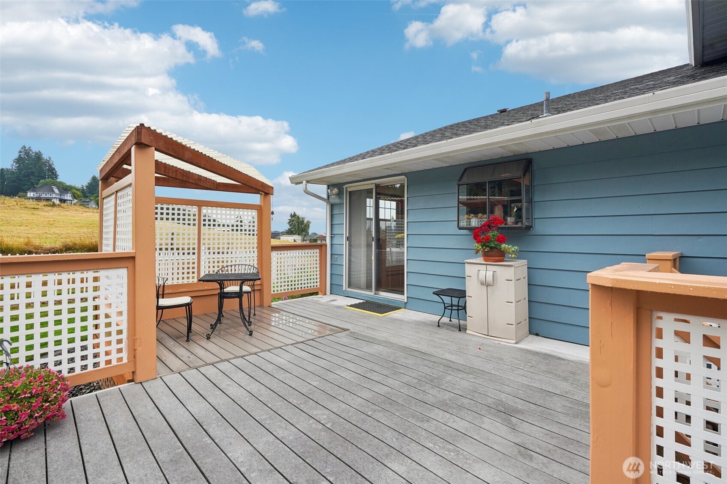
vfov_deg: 73.7
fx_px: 323
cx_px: 364
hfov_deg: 96.7
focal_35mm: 16
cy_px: 242
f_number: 8
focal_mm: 16
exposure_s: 1/125
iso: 400
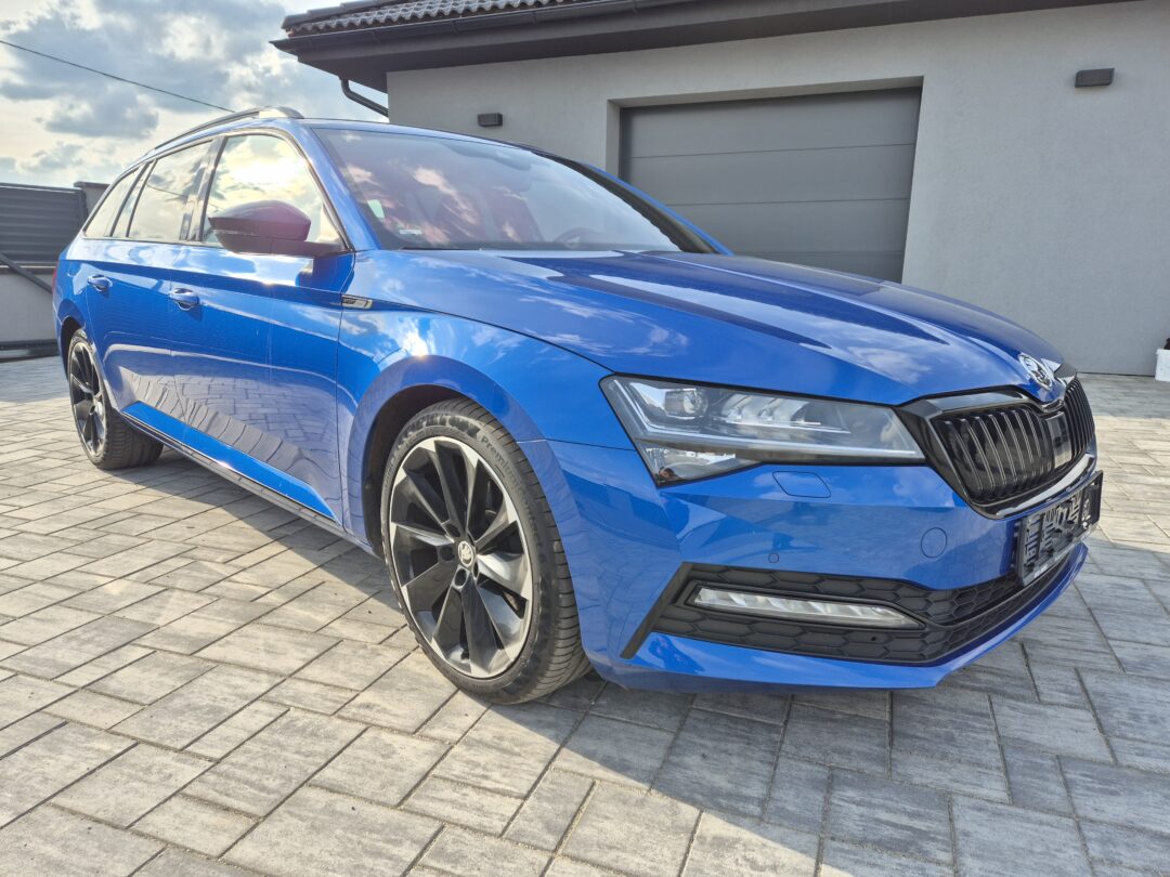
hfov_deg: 73.9
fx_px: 777
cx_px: 585
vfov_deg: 58.9
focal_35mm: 23
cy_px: 438
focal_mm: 5.4
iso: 25
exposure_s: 1/1068
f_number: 1.8
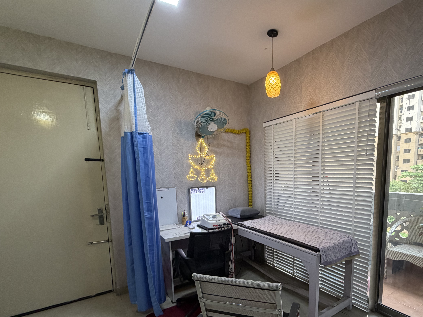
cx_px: 253
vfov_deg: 67.4
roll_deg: +1.7
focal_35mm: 19
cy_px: 203
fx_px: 232
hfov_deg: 83.7
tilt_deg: -7.8
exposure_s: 1/100
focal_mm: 2.22
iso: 320
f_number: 2.2
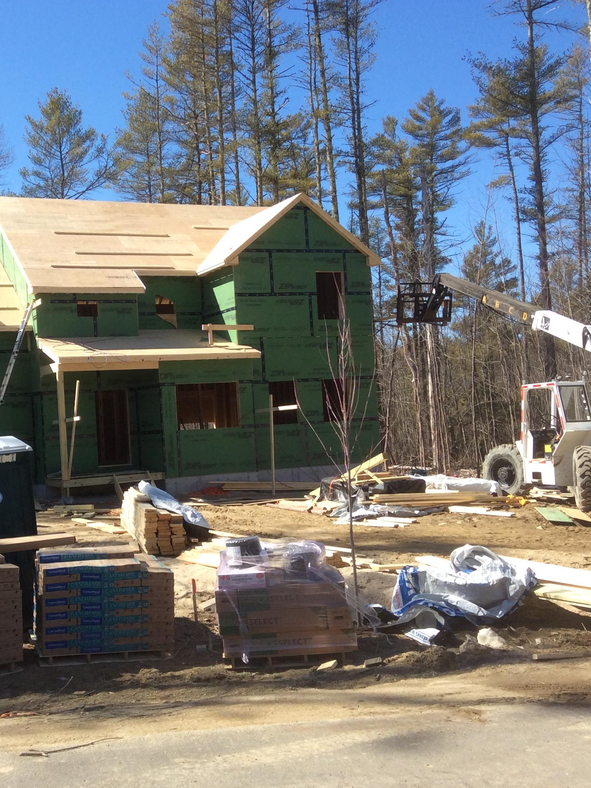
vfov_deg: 43.8
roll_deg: +1.5
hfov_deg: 33.0
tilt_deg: +2.8
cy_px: 396
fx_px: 979
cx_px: 154
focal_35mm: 43
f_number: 2.4
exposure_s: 1/937
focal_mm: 3.3
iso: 32
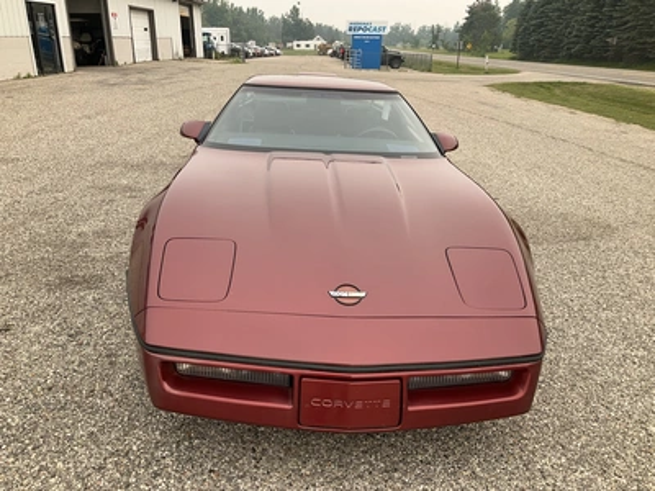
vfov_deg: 48.2
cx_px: 328
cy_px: 246
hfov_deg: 61.7
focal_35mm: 29
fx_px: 549
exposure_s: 1/380
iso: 25
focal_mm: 3
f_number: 1.8
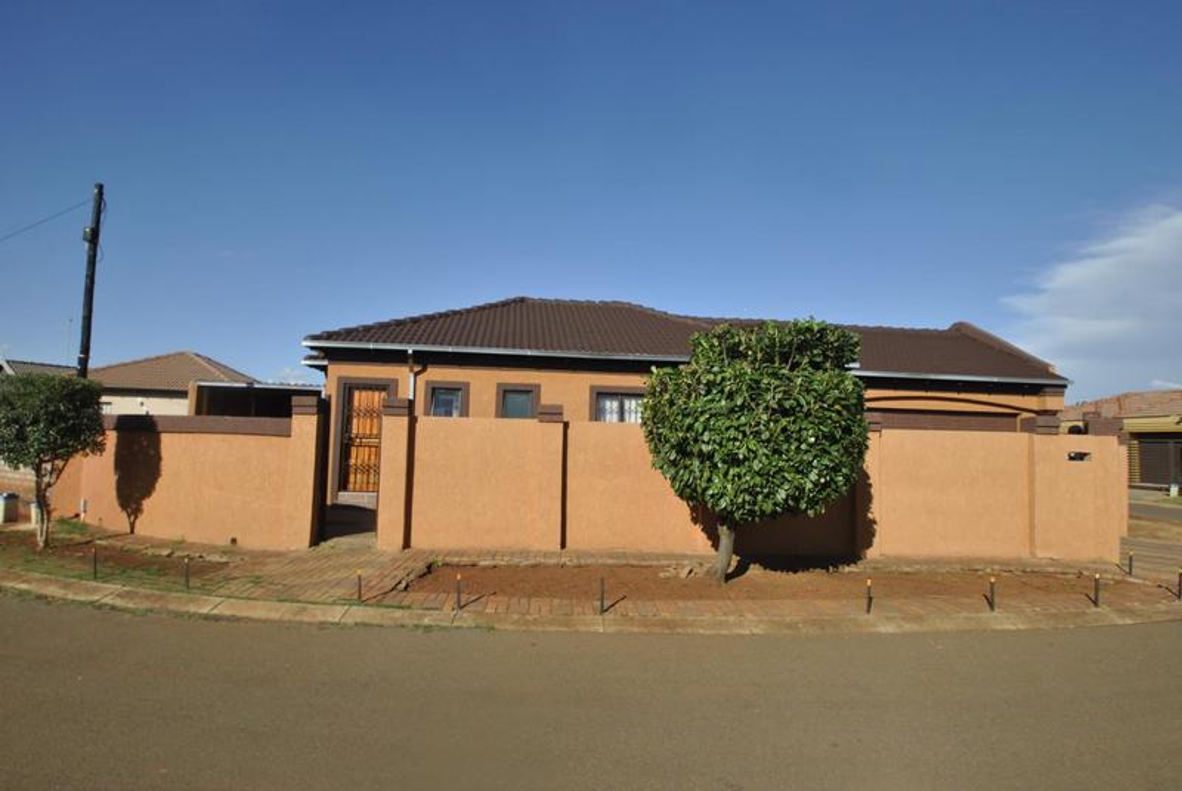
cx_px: 591
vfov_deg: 63.3
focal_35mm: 20
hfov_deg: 85.4
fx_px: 641
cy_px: 396
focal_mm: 13
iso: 100
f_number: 8
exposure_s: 1/250
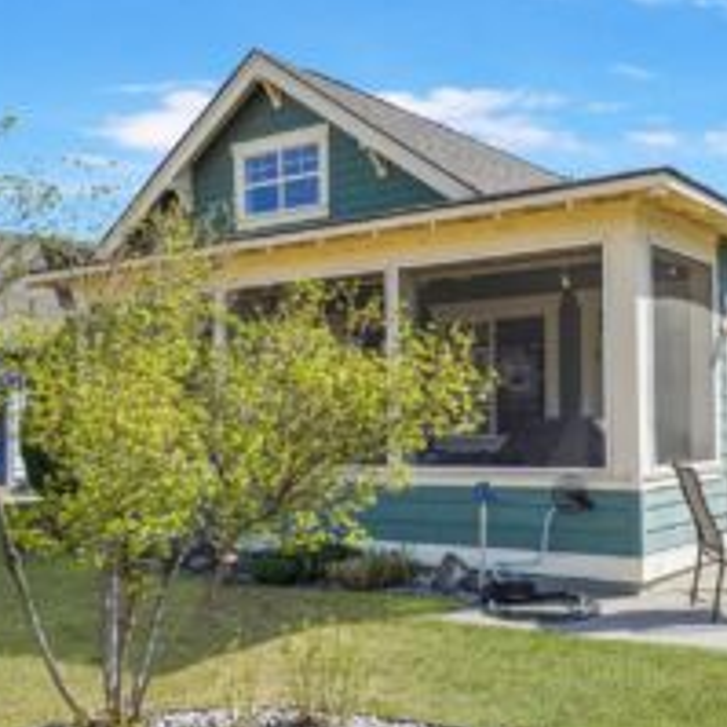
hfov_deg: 40.3
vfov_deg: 40.8
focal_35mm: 41
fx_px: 974
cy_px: 415
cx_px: 500
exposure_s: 1/8000
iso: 2000
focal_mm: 24
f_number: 4.5
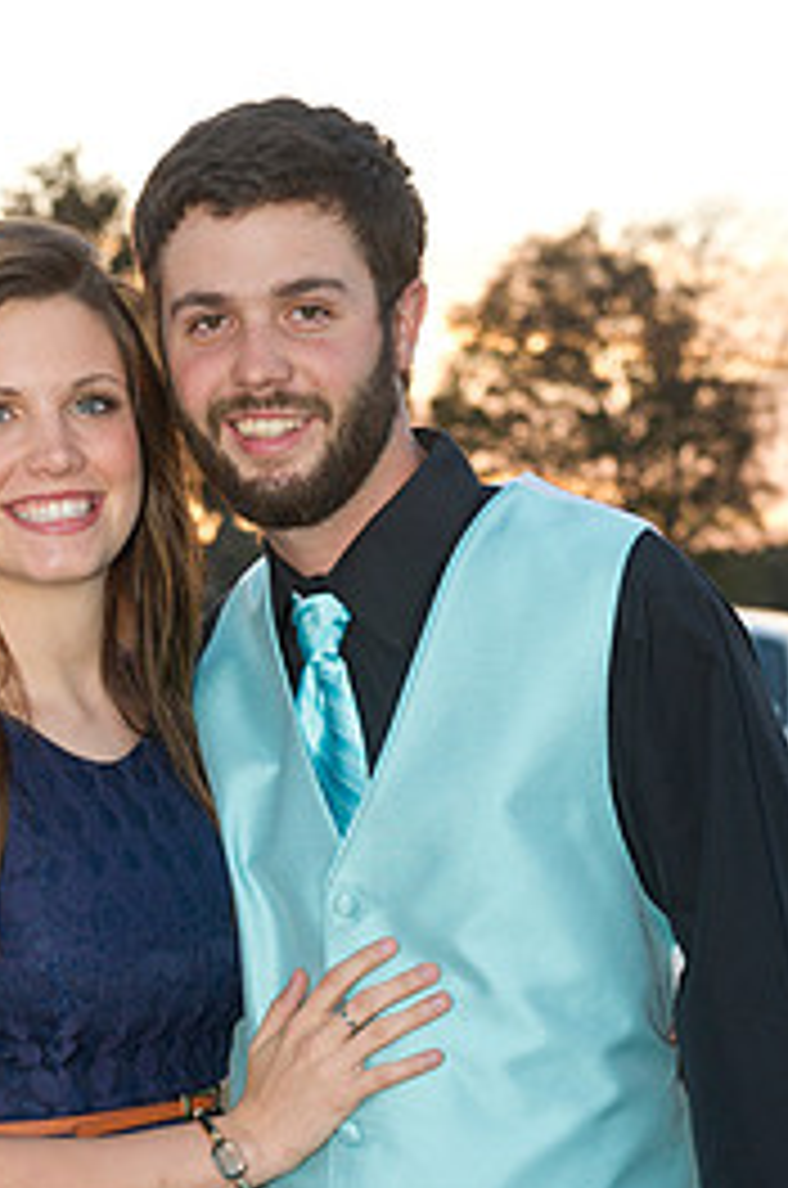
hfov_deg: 13.7
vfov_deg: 20.4
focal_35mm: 99
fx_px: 3263
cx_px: 173
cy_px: 932
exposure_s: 1/160
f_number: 5
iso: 640
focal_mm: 58
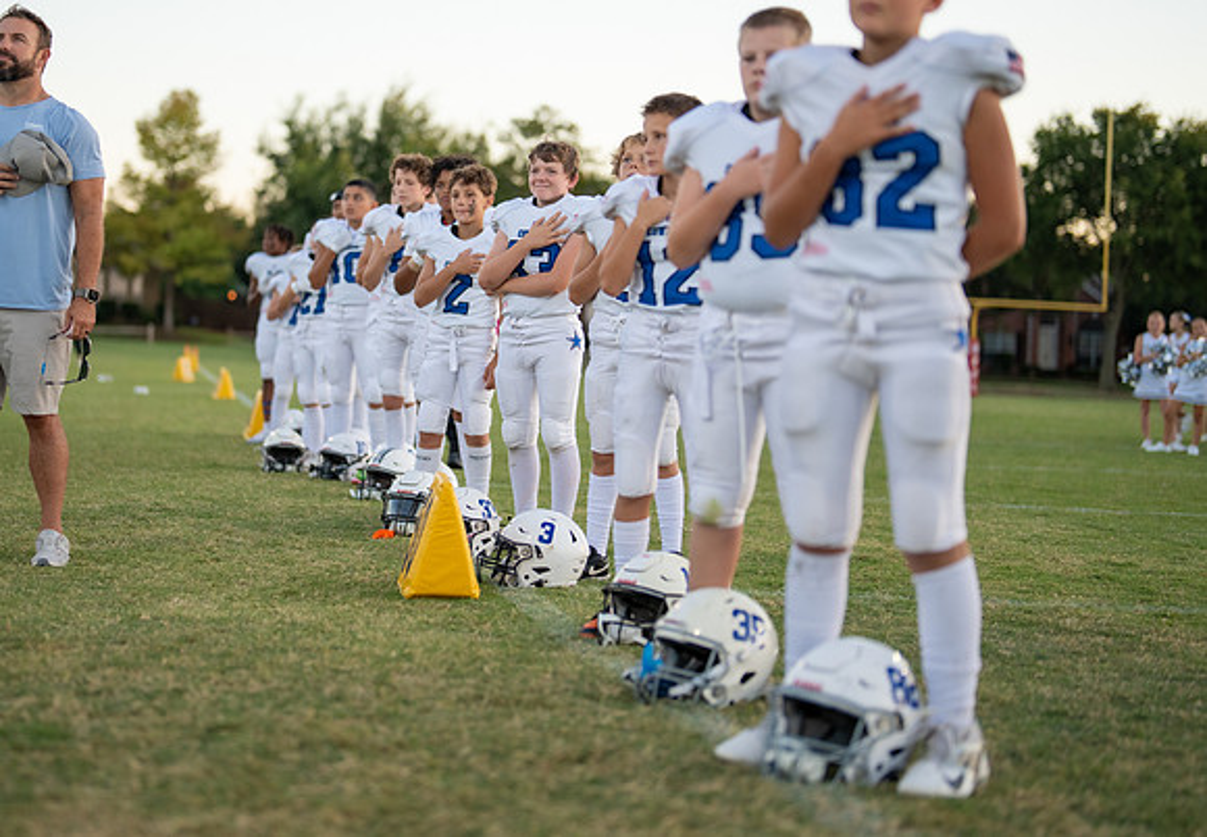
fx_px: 2145
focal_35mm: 63
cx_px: 459
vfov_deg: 22.0
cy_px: 322
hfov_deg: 31.3
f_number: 1.2
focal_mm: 50
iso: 500
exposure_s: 1/2000
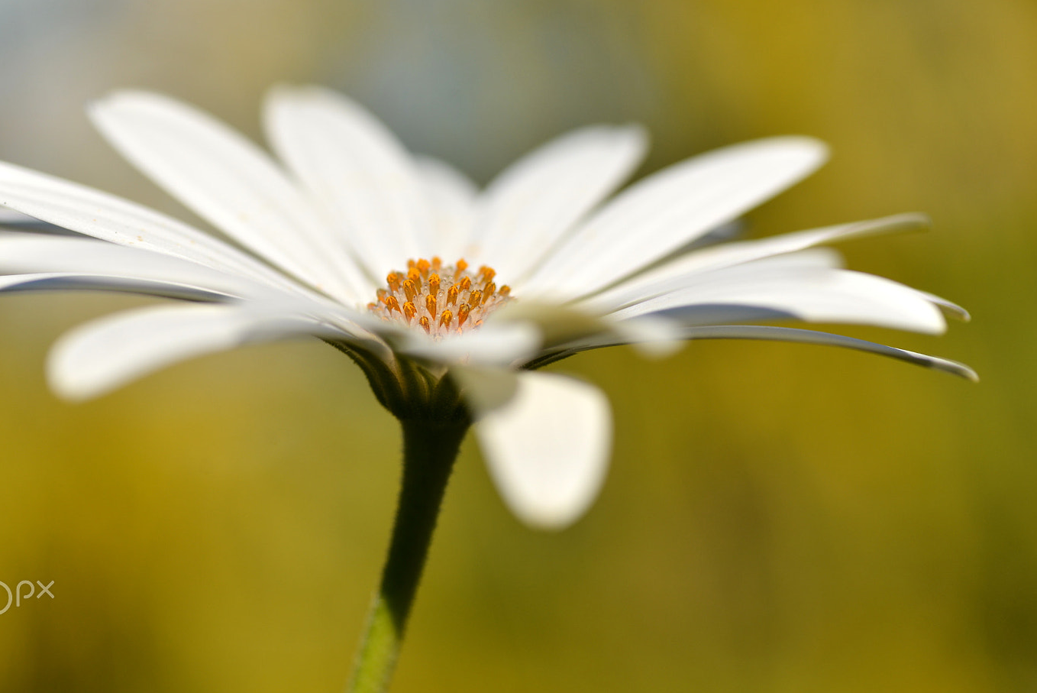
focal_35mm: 106
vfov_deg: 12.9
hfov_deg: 19.3
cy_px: 290
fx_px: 3055
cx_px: 476
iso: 200
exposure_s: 1/3000
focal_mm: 90
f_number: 8
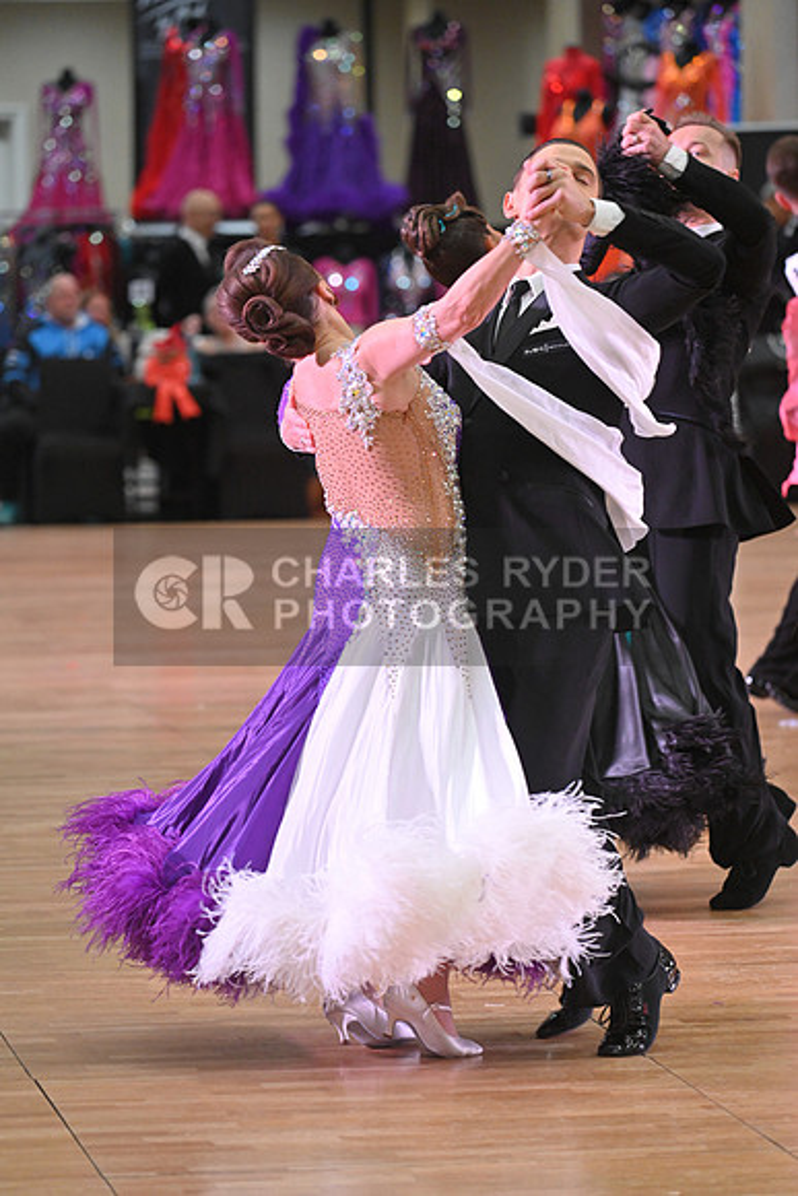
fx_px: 5815
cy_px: 598
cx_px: 399
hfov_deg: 7.9
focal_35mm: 175
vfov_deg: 11.7
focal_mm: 175
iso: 3200
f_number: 5
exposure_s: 1/400
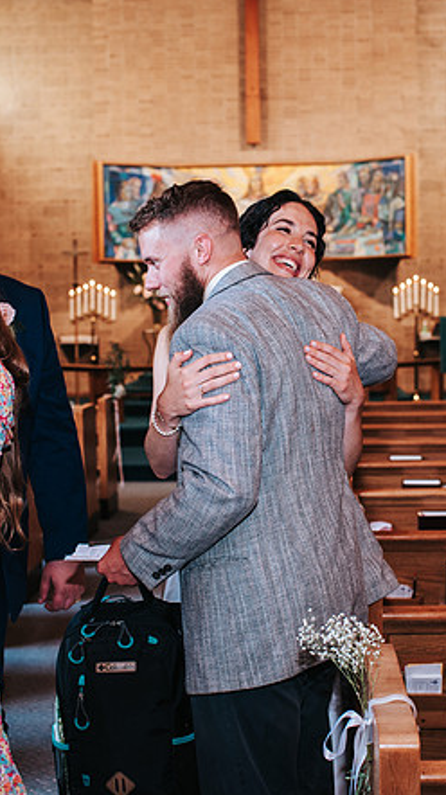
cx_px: 250
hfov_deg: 21.4
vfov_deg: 37.2
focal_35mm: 56
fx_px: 1180
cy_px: 399
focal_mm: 35
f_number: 3.2
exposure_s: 1/125
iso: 1000
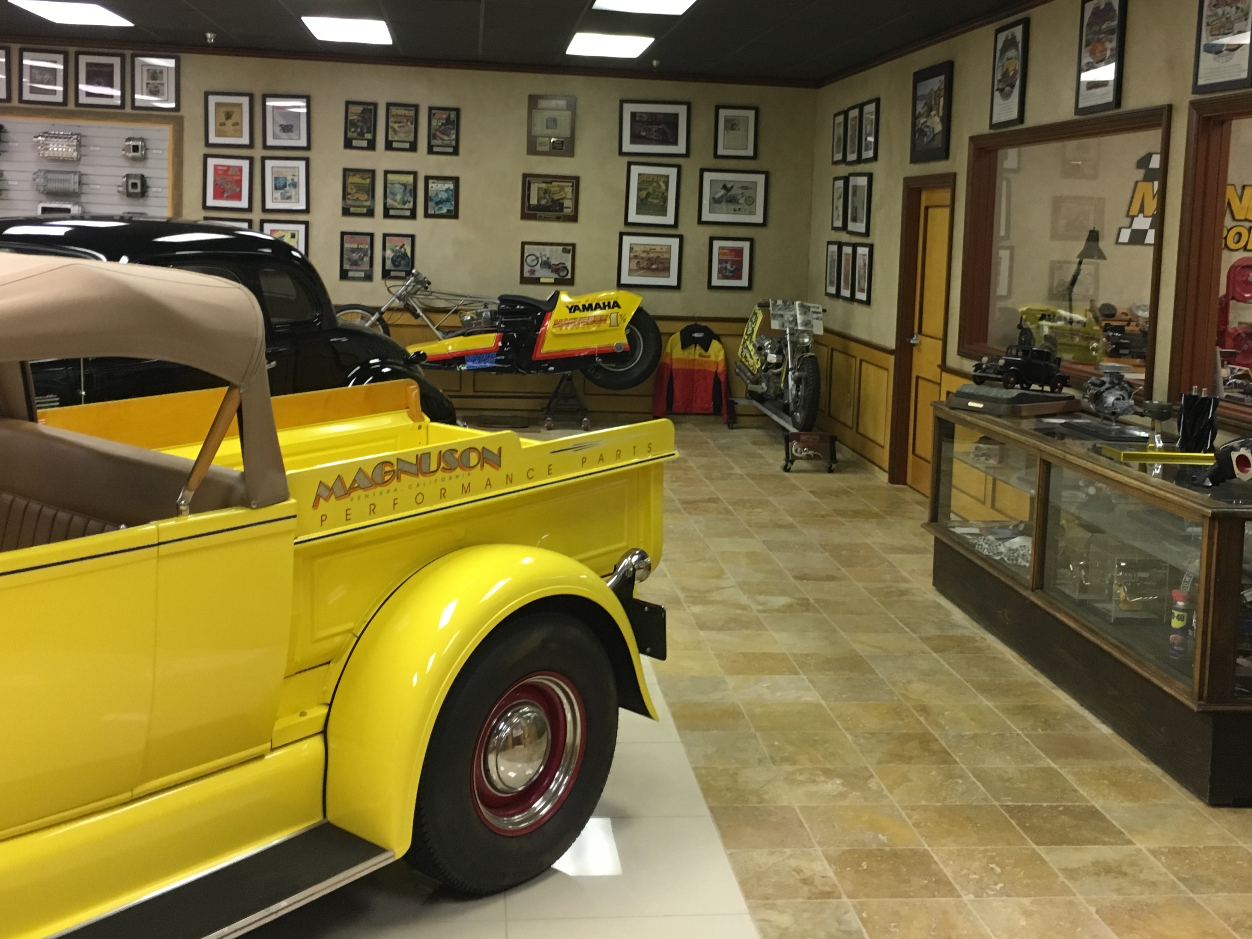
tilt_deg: -5.2
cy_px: 346
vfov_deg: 35.7
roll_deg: -1.9
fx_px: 1447
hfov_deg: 46.8
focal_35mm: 40
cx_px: 667
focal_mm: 4.15
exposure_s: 1/30
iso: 125
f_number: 2.2
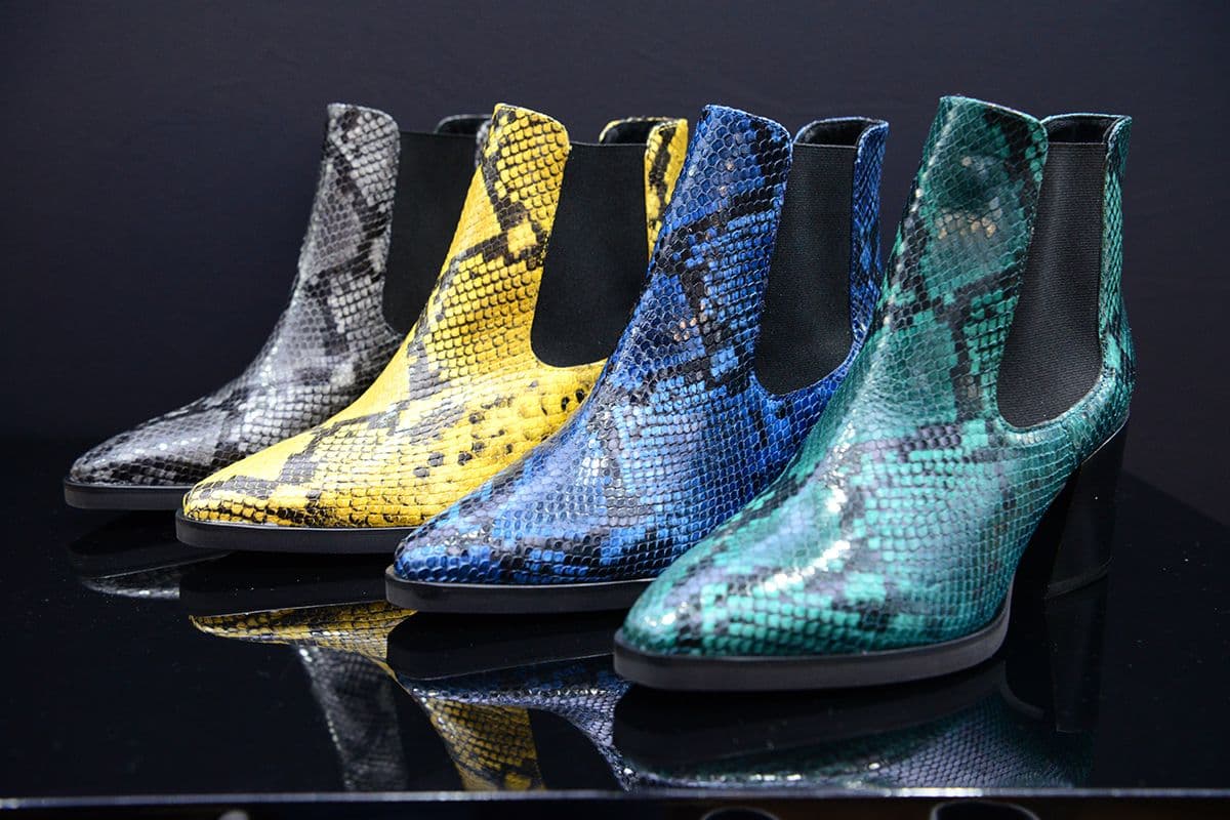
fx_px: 1298
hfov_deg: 50.7
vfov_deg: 35.1
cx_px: 615
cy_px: 410
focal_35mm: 38
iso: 2500
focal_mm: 38
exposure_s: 1/200
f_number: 5.6
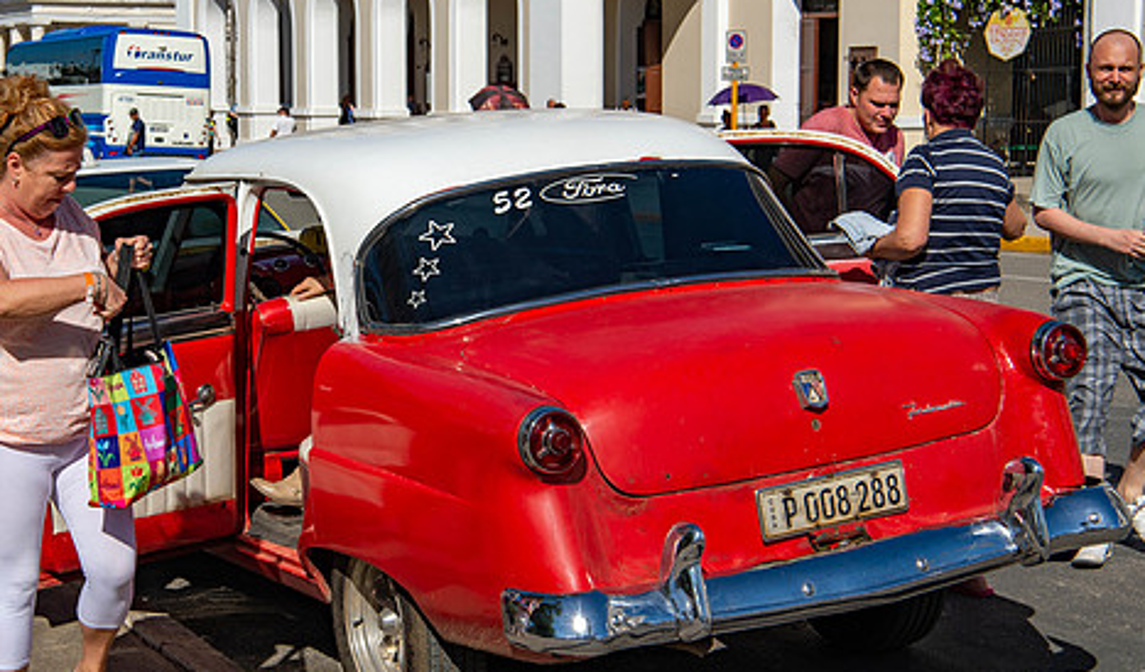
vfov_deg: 17.0
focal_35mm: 73
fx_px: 2240
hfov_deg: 28.6
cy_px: 279
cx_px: 497
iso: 100
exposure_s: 1/400
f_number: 10
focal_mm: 50
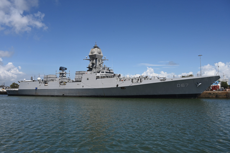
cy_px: 76
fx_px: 185
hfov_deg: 63.7
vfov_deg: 44.9
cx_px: 115
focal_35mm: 29
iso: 250
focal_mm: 29
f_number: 8
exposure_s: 1/1000
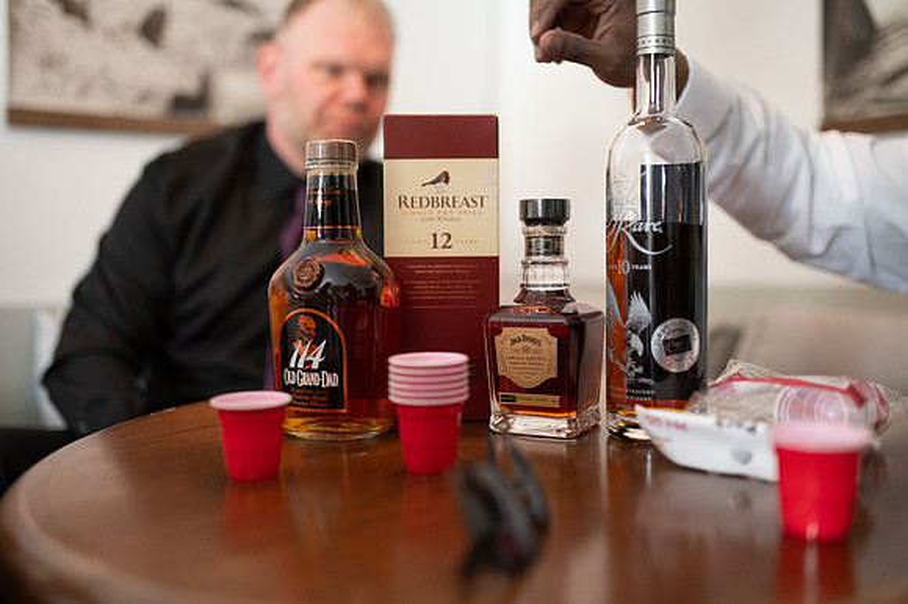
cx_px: 454
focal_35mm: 35
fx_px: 882
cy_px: 302
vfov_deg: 37.8
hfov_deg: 54.5
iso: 1600
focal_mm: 35
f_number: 1.4
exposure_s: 1/400
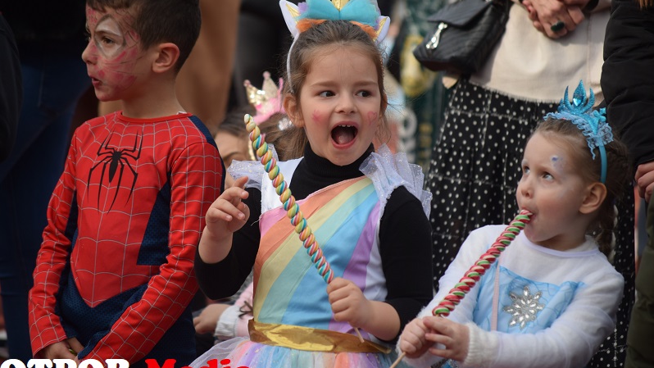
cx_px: 327
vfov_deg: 3.9
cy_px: 173
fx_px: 5463
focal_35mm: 315
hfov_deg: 6.9
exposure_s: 1/400
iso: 200
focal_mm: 200
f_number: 5.6
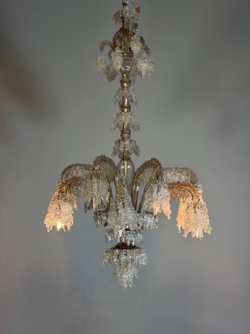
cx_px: 125
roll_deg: +0.3
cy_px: 167
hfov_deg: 30.3
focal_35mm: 48
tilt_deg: +7.5
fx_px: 462
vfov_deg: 39.7
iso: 80
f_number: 1.78
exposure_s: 1/100
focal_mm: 6.76
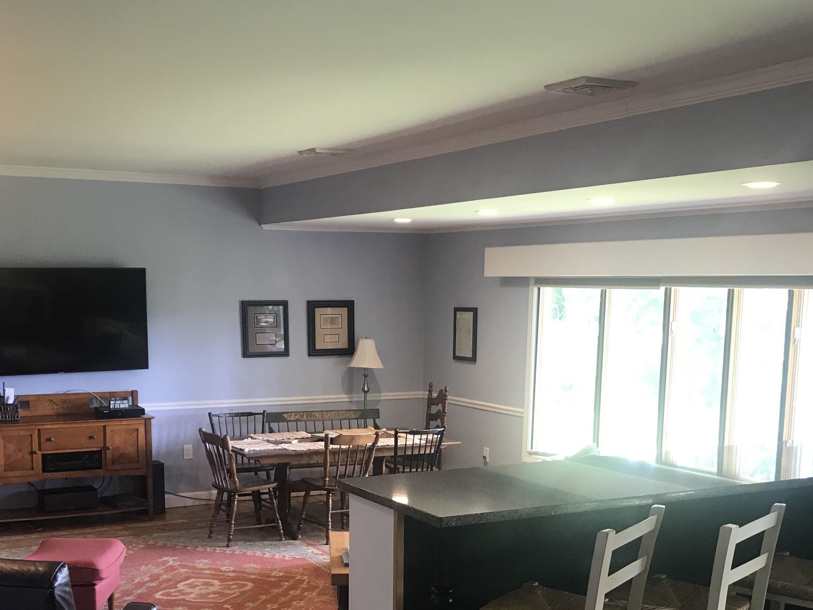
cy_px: 479
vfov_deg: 31.4
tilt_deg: -9.8
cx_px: 381
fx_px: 1057
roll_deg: -0.6
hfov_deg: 42.0
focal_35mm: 45
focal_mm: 3.99
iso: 40
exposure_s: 1/20
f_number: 1.8
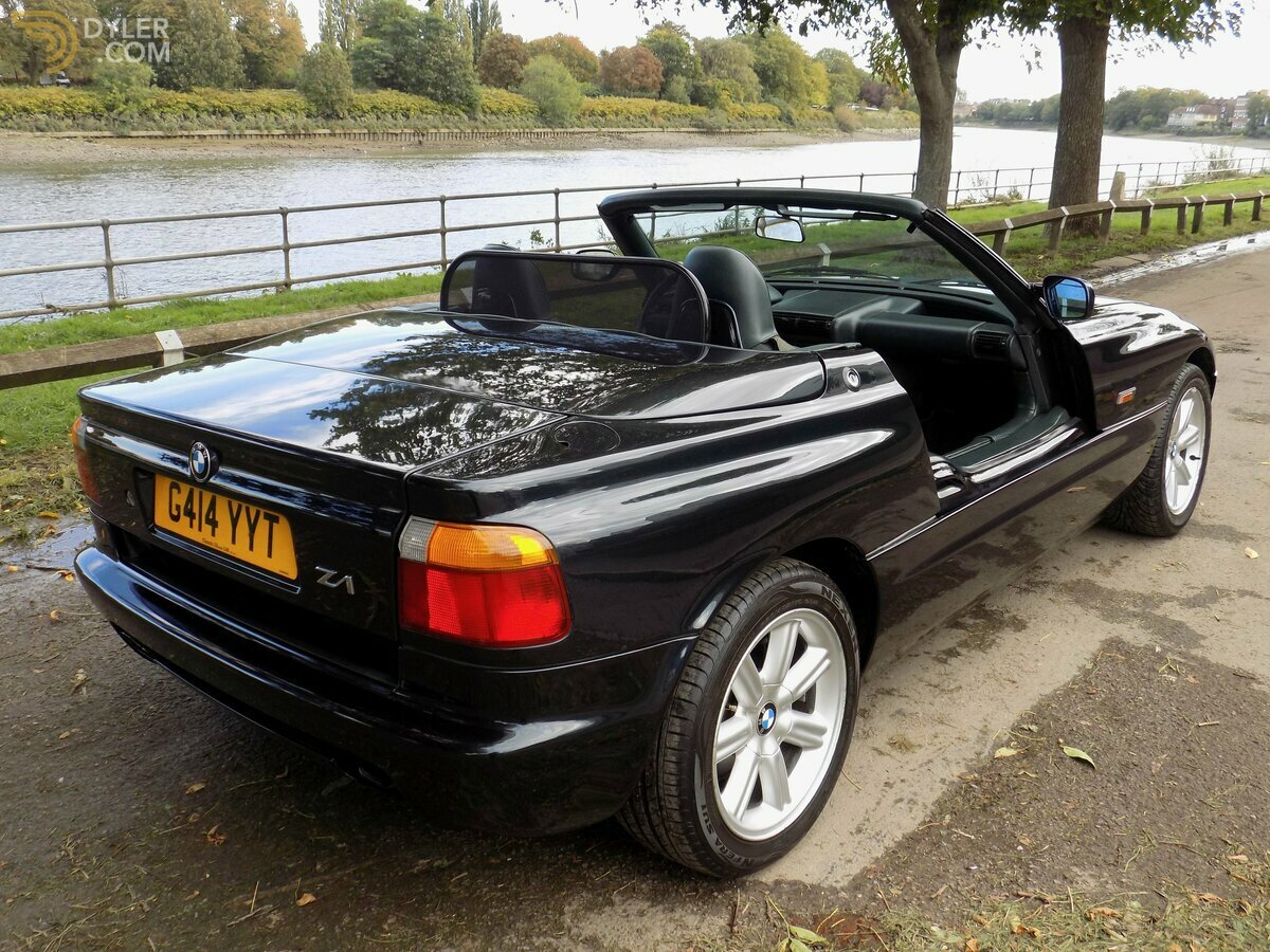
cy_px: 476
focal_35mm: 30
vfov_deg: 46.8
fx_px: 1101
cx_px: 635
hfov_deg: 60.0
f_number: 3.3
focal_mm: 5.3
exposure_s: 1/125
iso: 80
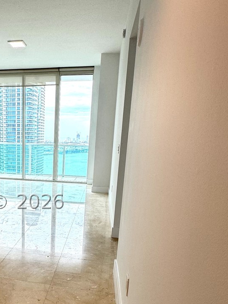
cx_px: 39
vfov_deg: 57.2
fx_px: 272
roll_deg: -0.9
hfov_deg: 42.9
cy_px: 201
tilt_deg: -13.8
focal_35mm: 31
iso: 80
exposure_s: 1/120
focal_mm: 2.22
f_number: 2.2
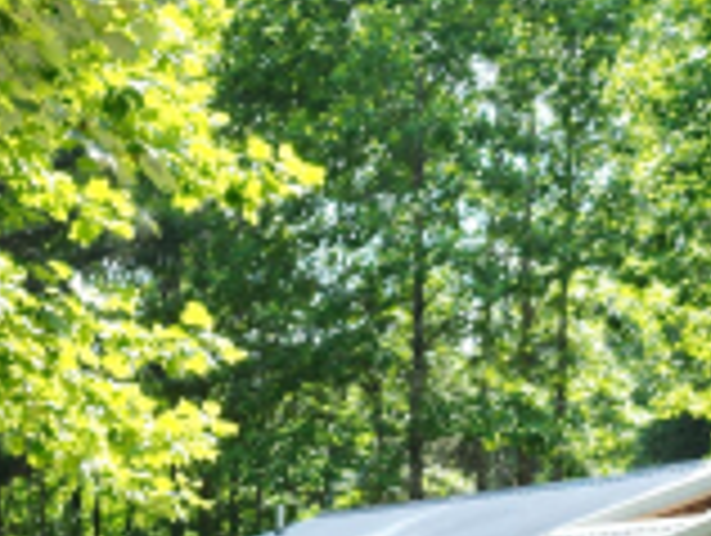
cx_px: 223
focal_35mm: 101
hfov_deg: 19.3
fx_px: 2078
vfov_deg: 12.9
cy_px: 1058
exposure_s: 1/725
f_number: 1.7
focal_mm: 6.72
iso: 110
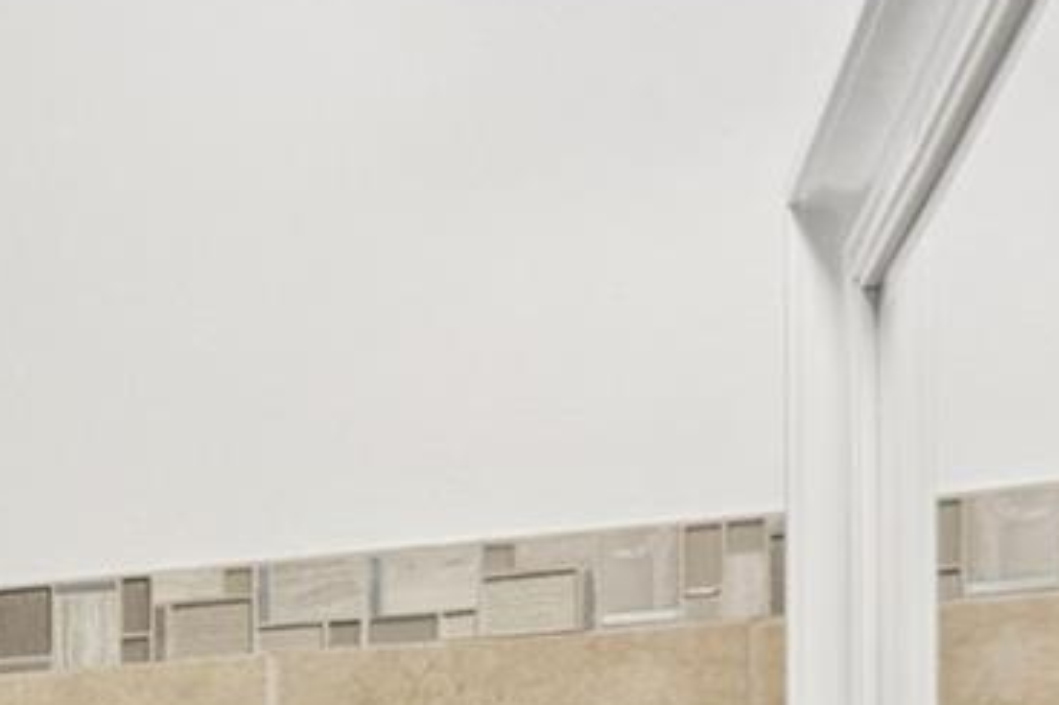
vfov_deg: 16.6
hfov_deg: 18.5
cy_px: 1079
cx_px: -1027
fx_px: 2176
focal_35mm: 74
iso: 400
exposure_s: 1/20
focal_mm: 17
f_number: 8
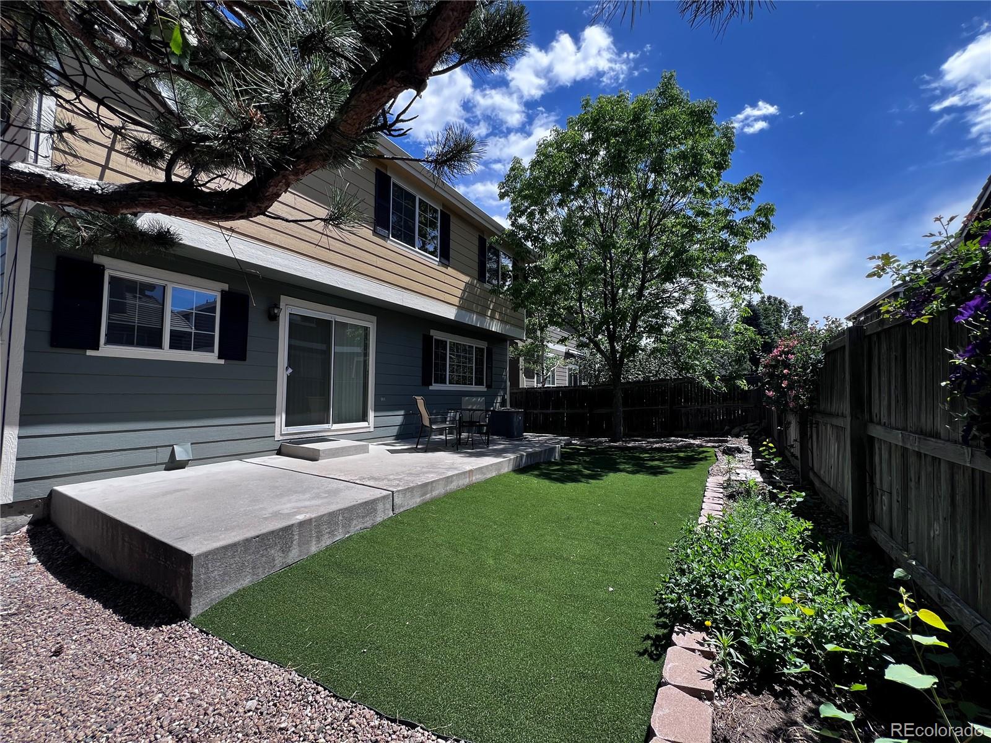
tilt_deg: +2.9
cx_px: 496
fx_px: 372
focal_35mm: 13
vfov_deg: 89.9
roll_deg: -0.3
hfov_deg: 106.2
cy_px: 372
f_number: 1.8
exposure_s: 1/791
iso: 32
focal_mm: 1.57
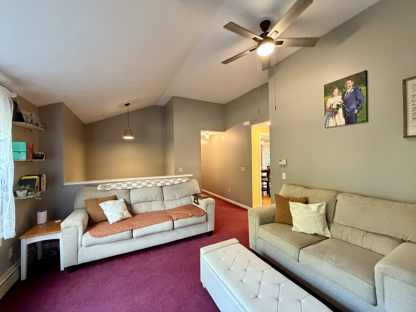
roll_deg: +0.8
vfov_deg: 85.7
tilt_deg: +0.6
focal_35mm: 14
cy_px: 156
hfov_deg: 102.1
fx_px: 168
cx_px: 208
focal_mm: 2.22
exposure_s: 1/60
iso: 640
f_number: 2.2
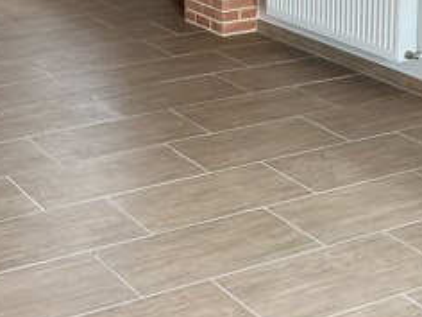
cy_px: -107
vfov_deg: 15.8
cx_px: 118
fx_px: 1073
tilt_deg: -7.9
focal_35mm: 88
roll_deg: +0.2
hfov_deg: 22.1
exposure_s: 1/121
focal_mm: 5.1
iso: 125
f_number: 1.6
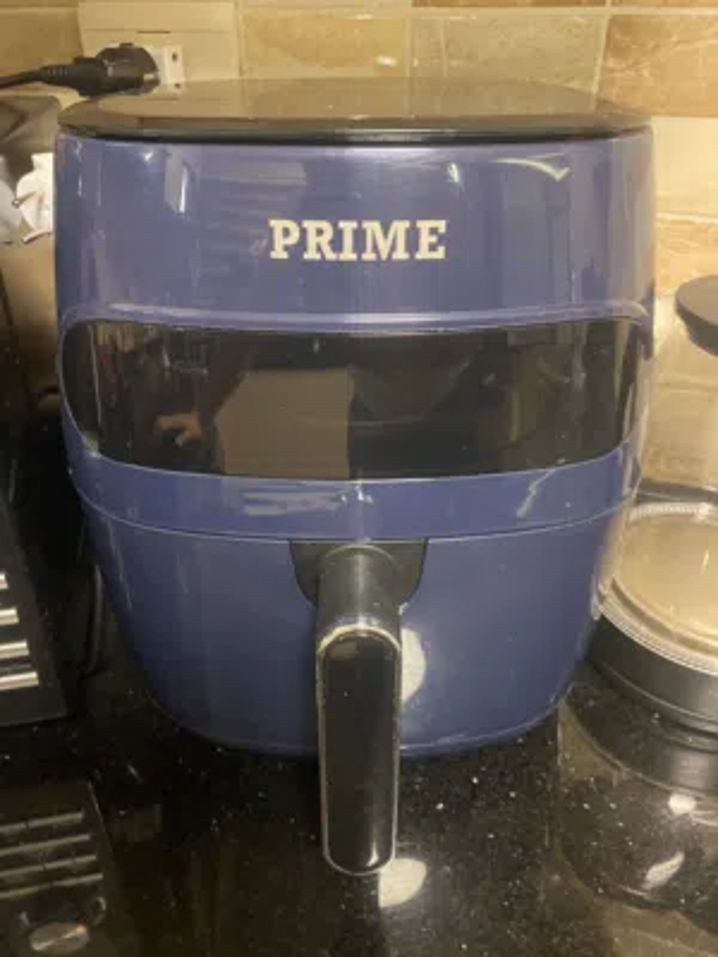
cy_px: 478
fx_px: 719
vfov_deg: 67.3
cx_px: 359
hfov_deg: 53.1
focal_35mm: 26
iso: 640
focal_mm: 4.25
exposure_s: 1/25
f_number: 1.8
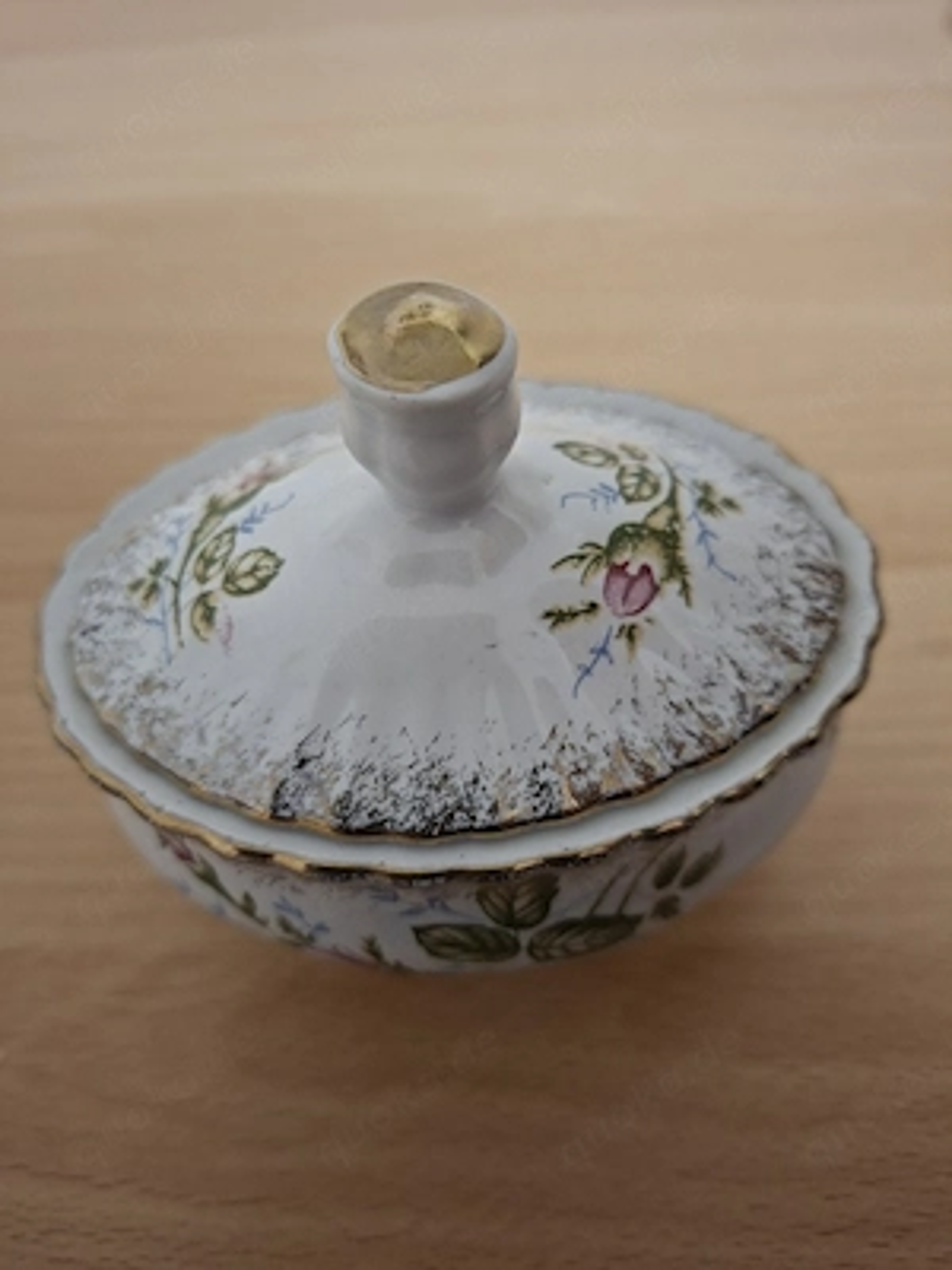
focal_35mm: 23
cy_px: 635
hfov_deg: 58.9
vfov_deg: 73.9
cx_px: 476
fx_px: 843
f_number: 1.8
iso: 320
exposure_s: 1/33
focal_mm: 5.54
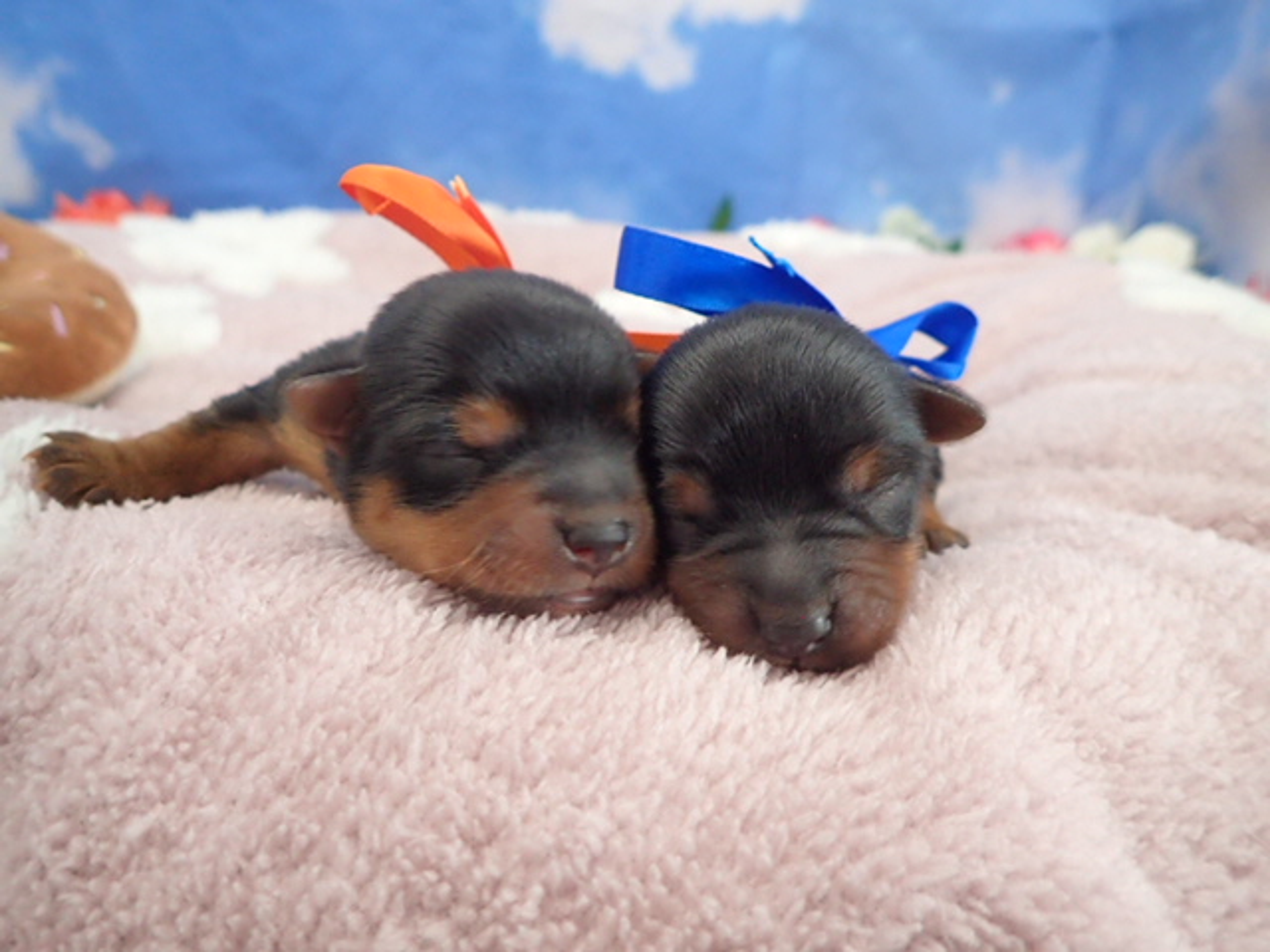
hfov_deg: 69.4
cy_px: 476
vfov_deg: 54.9
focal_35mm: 25
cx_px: 635
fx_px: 917
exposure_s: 1/100
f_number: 2
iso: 400
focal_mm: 4.5
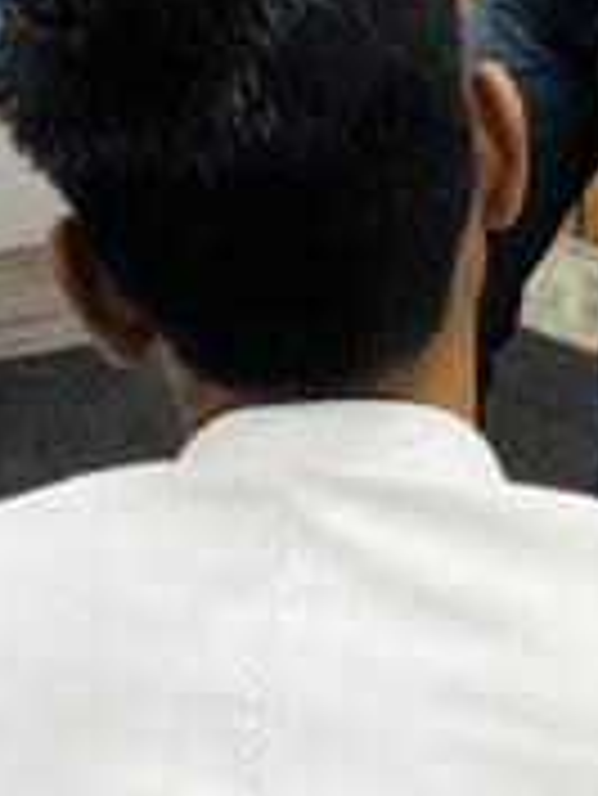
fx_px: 3451
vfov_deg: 12.3
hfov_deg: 9.8
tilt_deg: -2.5
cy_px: -531
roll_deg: -4.4
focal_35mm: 150
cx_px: 558
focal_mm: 5.96
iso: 125
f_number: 1.6
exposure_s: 1/50
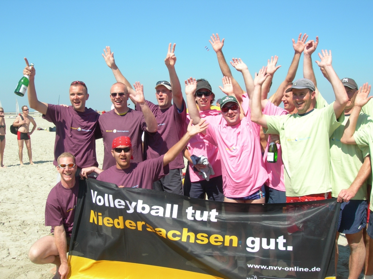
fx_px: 409
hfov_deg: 49.0
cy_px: 140
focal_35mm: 38
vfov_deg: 37.7
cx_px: 186
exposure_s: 1/400
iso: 50
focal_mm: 7.8
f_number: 4.8
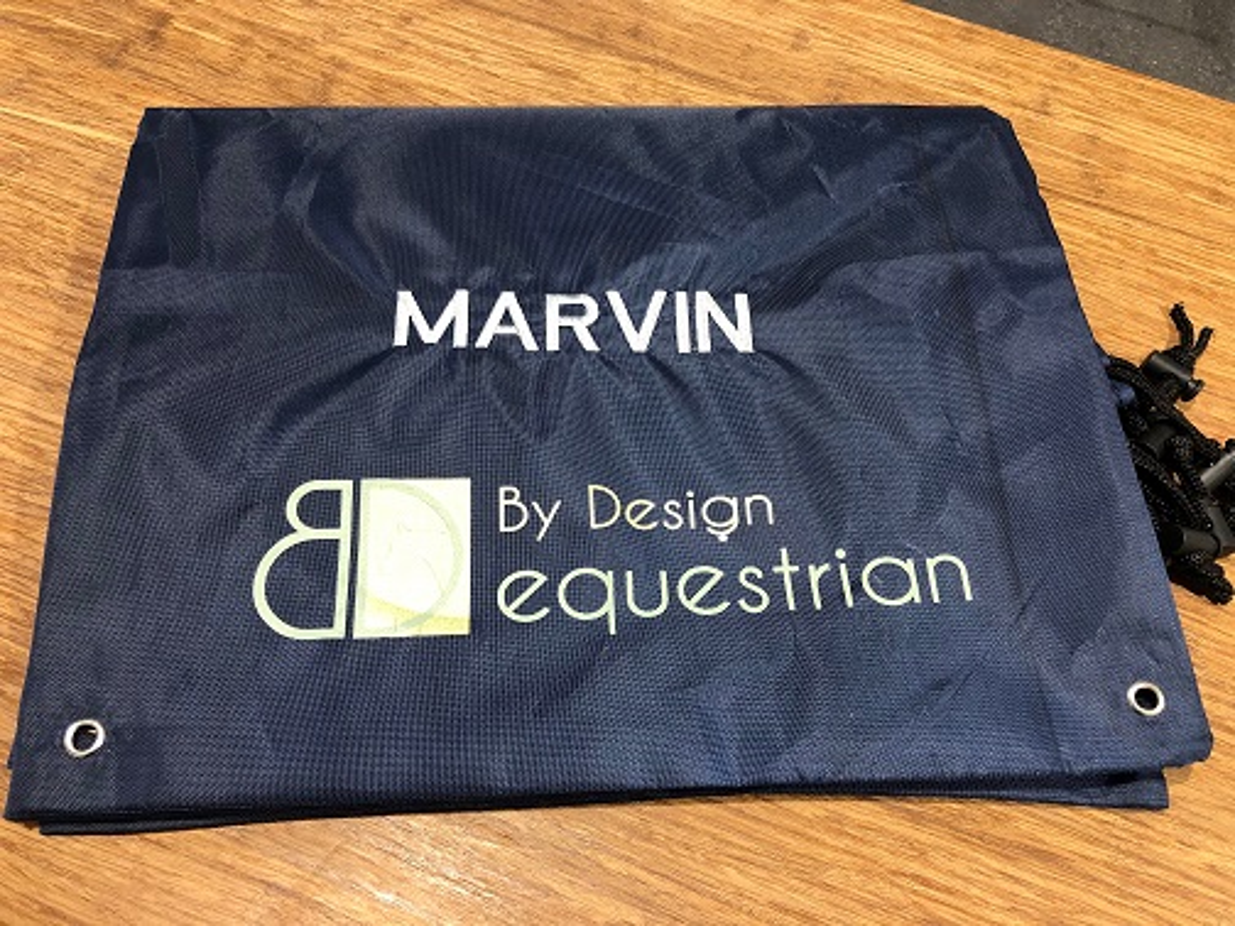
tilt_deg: -57.5
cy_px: 463
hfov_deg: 63.4
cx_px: 618
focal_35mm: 28
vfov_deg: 49.7
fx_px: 999
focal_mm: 4
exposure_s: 1/30
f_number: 1.8
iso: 40
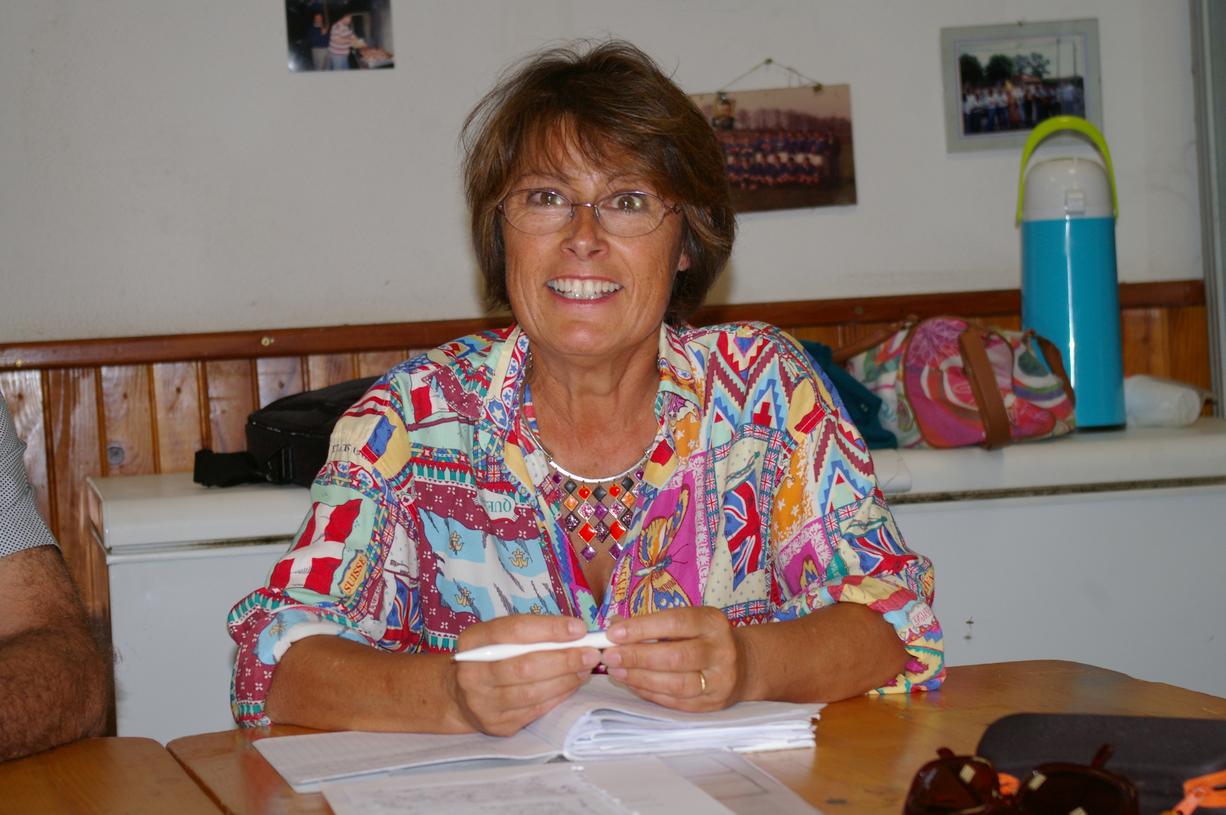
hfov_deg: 24.6
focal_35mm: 82
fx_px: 2807
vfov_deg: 16.5
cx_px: 613
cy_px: 408
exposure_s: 1/60
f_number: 5.6
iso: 400
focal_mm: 55
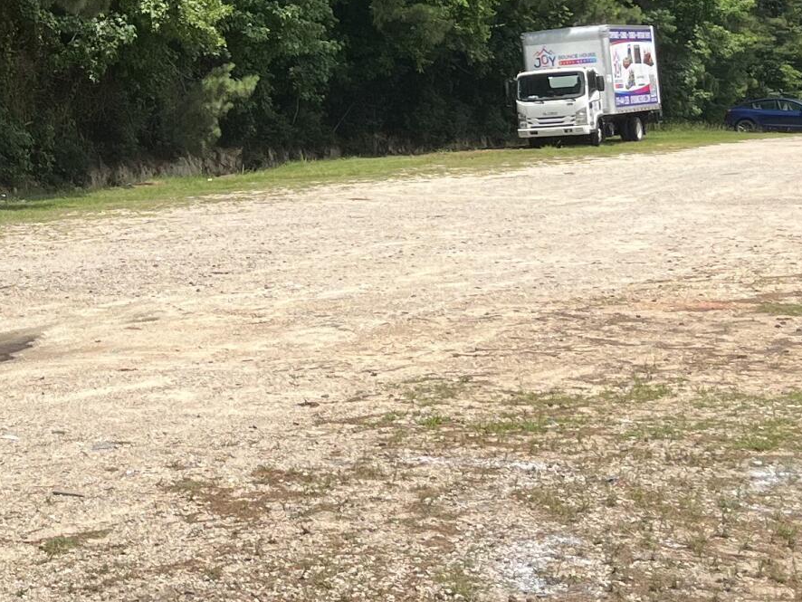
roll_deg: +0.9
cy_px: 13
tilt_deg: +0.8
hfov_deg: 21.1
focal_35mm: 88
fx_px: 2039
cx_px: -80
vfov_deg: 16.5
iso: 50
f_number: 1.6
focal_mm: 5.1
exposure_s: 1/3413
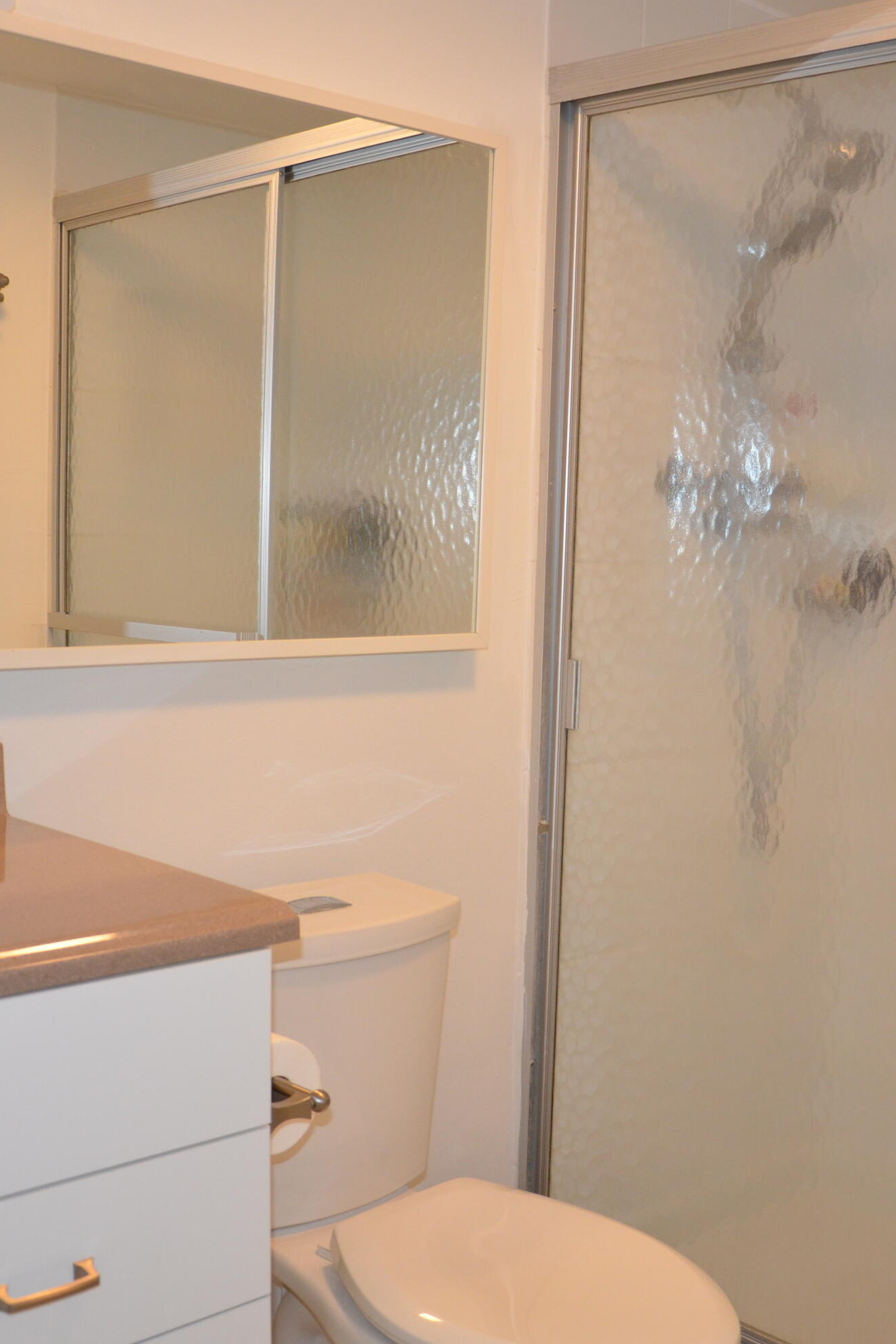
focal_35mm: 41
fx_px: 1531
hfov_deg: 32.5
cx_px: 546
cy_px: 675
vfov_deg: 47.4
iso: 800
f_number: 3.5
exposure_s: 1/60
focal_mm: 18
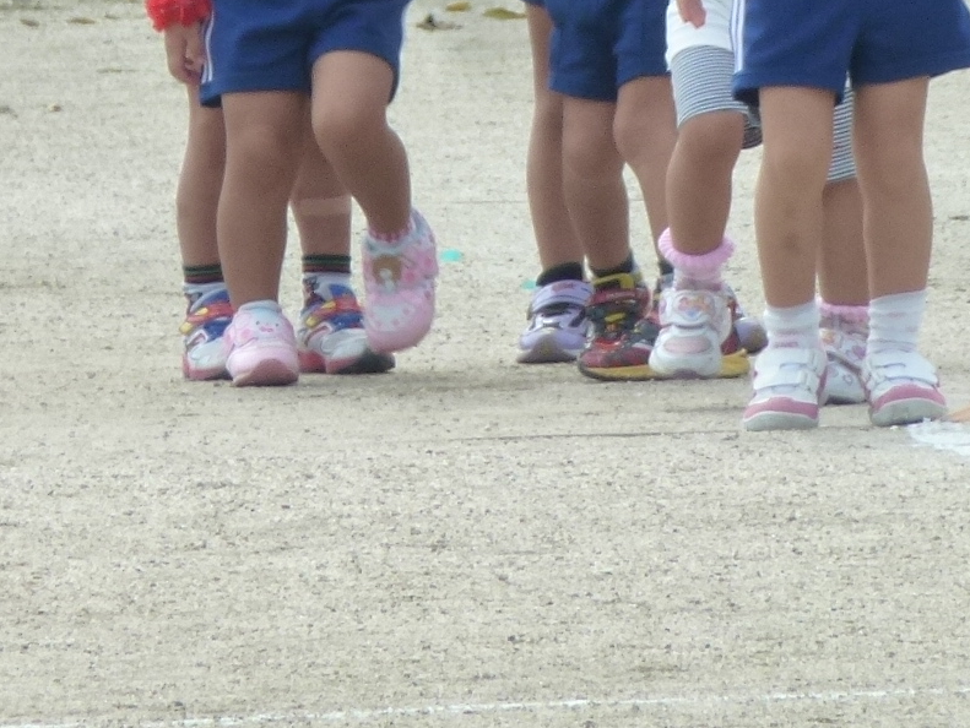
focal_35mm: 1242
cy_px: -261
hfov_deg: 1.6
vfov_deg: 1.2
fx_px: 34819
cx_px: 714
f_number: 5.9
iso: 160
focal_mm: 68.8
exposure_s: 1/200
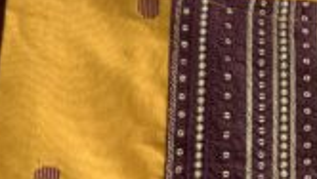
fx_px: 960
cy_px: 109
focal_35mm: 114
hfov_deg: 18.2
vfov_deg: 10.7
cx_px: 328
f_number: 1.8
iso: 16
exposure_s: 1/125
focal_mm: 3
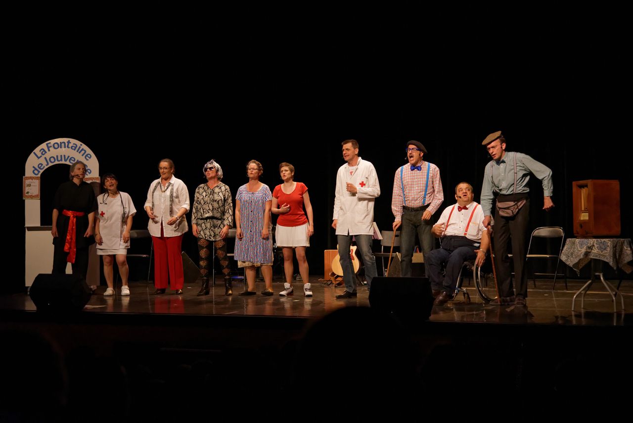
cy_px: 212
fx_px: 967
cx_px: 316
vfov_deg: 24.6
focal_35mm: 55
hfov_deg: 36.2
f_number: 4
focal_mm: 55
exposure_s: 1/400
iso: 3200
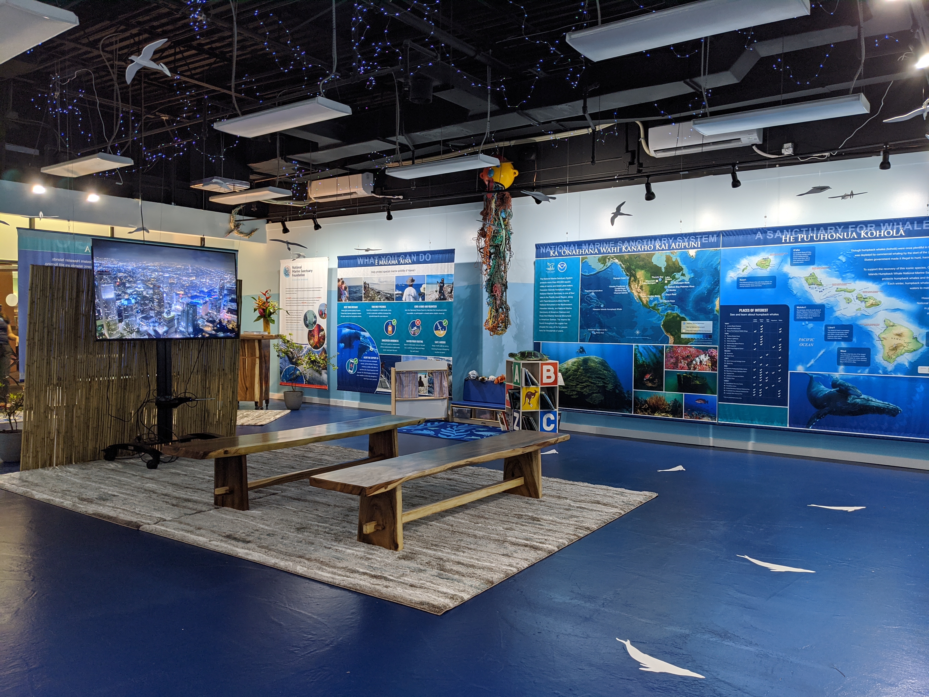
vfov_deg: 51.4
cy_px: 348
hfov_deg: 65.3
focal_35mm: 27
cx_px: 464
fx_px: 725
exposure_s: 1/24
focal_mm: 4.38
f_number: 1.73
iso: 60
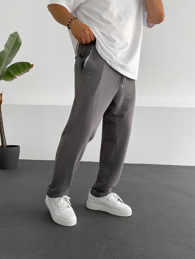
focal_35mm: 29
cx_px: 98
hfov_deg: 48.2
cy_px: 130
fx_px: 218
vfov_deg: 61.7
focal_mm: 3
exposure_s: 1/120
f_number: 1.8
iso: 50
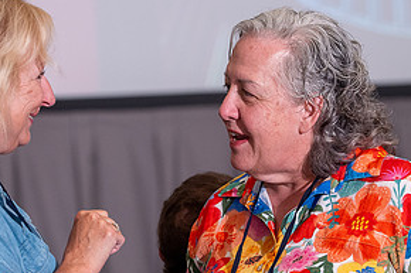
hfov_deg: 6.3
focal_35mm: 328
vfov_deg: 4.2
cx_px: 160
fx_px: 3742
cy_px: 180
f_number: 5.6
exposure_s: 1/200
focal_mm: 164
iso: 3200
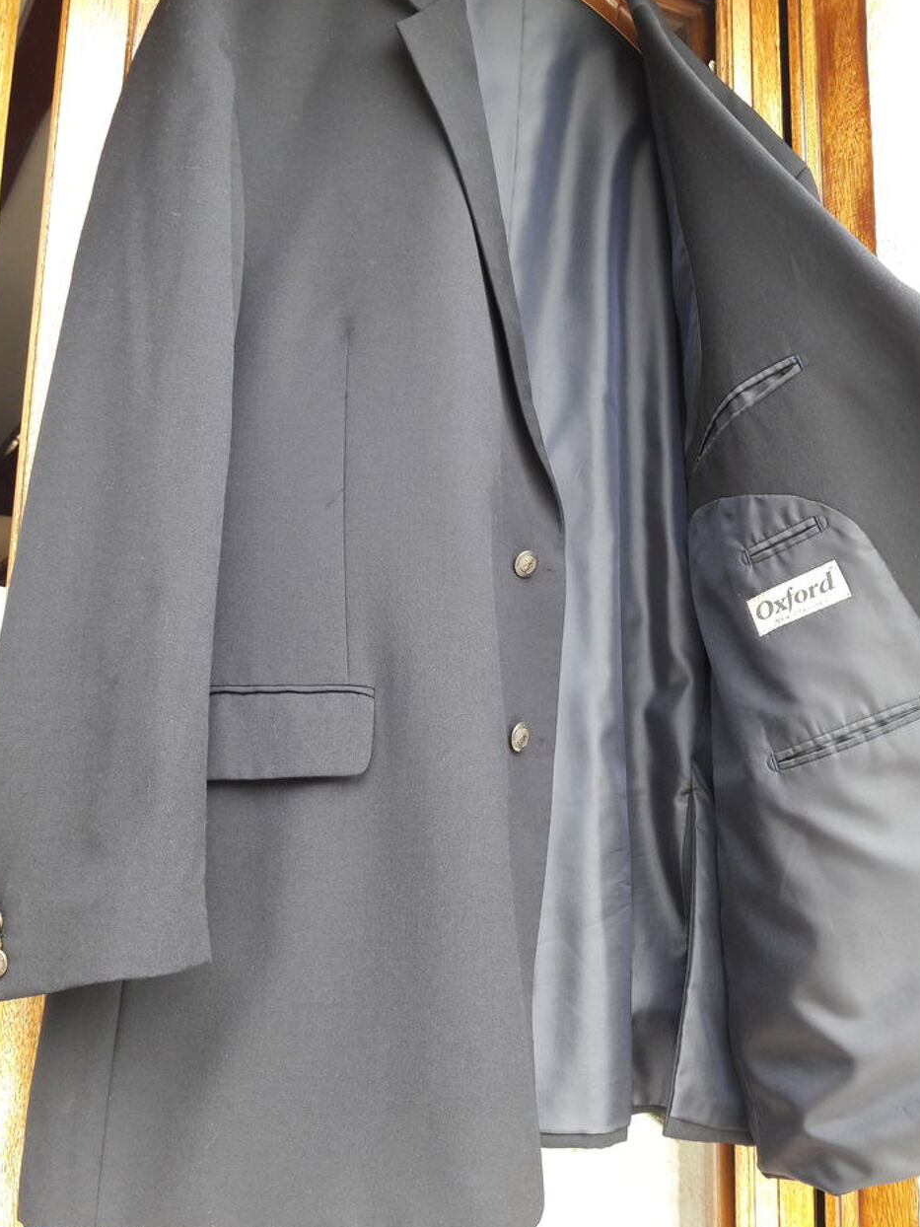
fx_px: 1063
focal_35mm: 30
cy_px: 581
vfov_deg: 59.9
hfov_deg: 46.8
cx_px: 480
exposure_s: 1/100
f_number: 1.9
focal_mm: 3.7
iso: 80
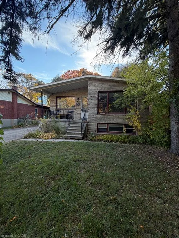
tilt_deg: -1.2
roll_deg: -0.4
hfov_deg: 85.7
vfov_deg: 102.1
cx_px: 90
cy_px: 119
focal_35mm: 14
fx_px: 97
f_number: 2.2
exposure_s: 1/233
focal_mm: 2.22
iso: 40
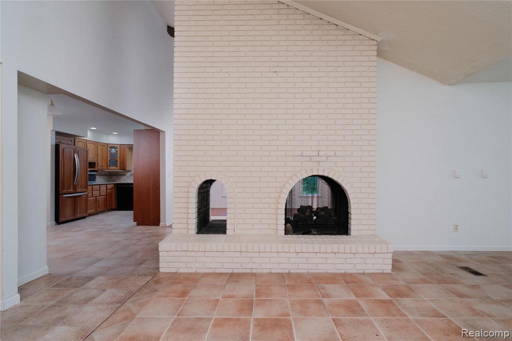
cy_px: 170
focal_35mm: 18
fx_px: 256
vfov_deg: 67.3
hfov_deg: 90.0
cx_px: 256
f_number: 7.1
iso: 500
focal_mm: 11.9
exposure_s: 1/125
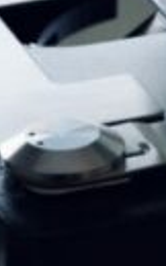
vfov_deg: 2.6
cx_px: 248
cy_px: -133
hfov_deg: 1.6
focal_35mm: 817
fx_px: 5927
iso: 1000
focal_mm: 100
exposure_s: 1/160
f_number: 5.6
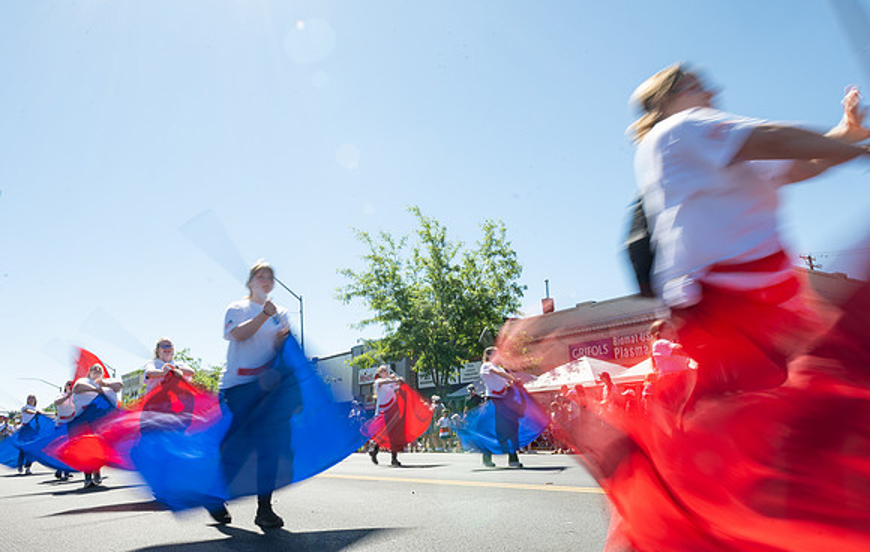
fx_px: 652
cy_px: 272
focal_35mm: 27
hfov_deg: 67.3
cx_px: 395
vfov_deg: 45.9
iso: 80
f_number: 18
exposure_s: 1/20
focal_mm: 24
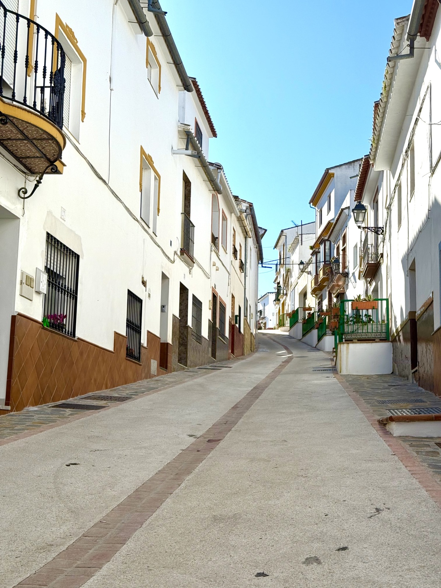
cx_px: 220
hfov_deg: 30.3
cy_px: 294
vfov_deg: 39.7
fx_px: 815
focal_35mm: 48
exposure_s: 1/4878
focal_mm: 6.76
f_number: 1.78
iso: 64
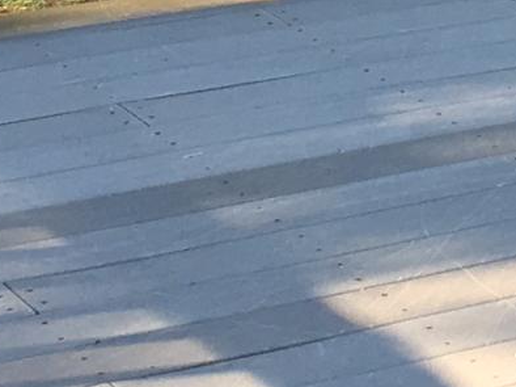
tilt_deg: -4.6
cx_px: 918
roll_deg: -1.2
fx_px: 3292
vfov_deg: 6.3
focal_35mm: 221
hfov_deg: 8.6
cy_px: -603
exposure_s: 1/120
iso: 32
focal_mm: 4.15
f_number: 2.2
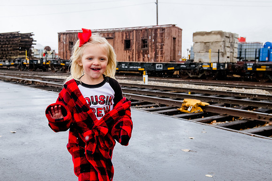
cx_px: 121
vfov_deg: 30.3
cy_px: 81
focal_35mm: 44
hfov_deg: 44.1
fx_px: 335
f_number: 7.1
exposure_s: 1/320
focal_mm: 40
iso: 1250
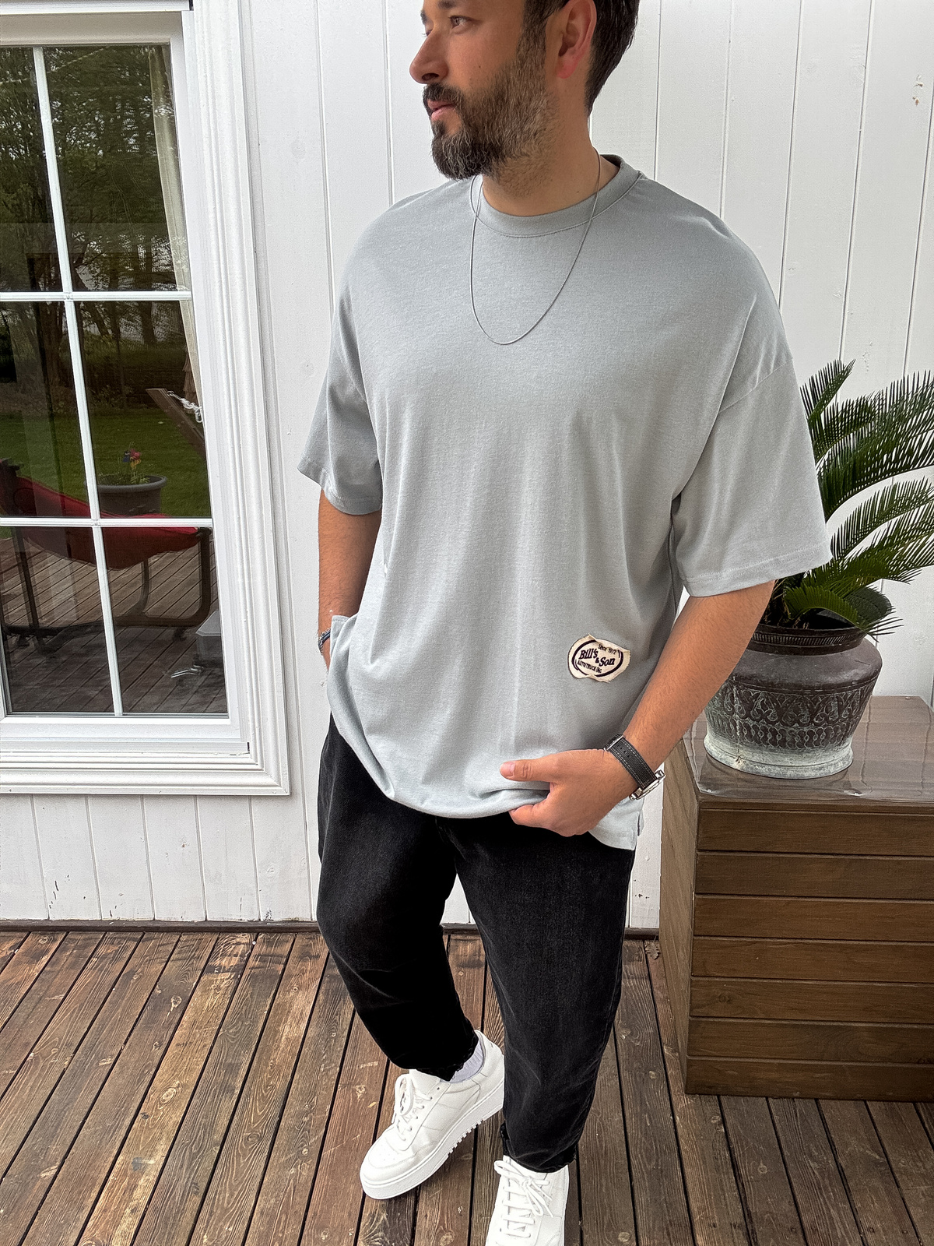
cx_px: 467
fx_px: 1079
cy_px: 623
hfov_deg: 46.8
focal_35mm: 30
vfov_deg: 60.0
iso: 20
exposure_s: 1/120
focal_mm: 2.69
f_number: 1.9
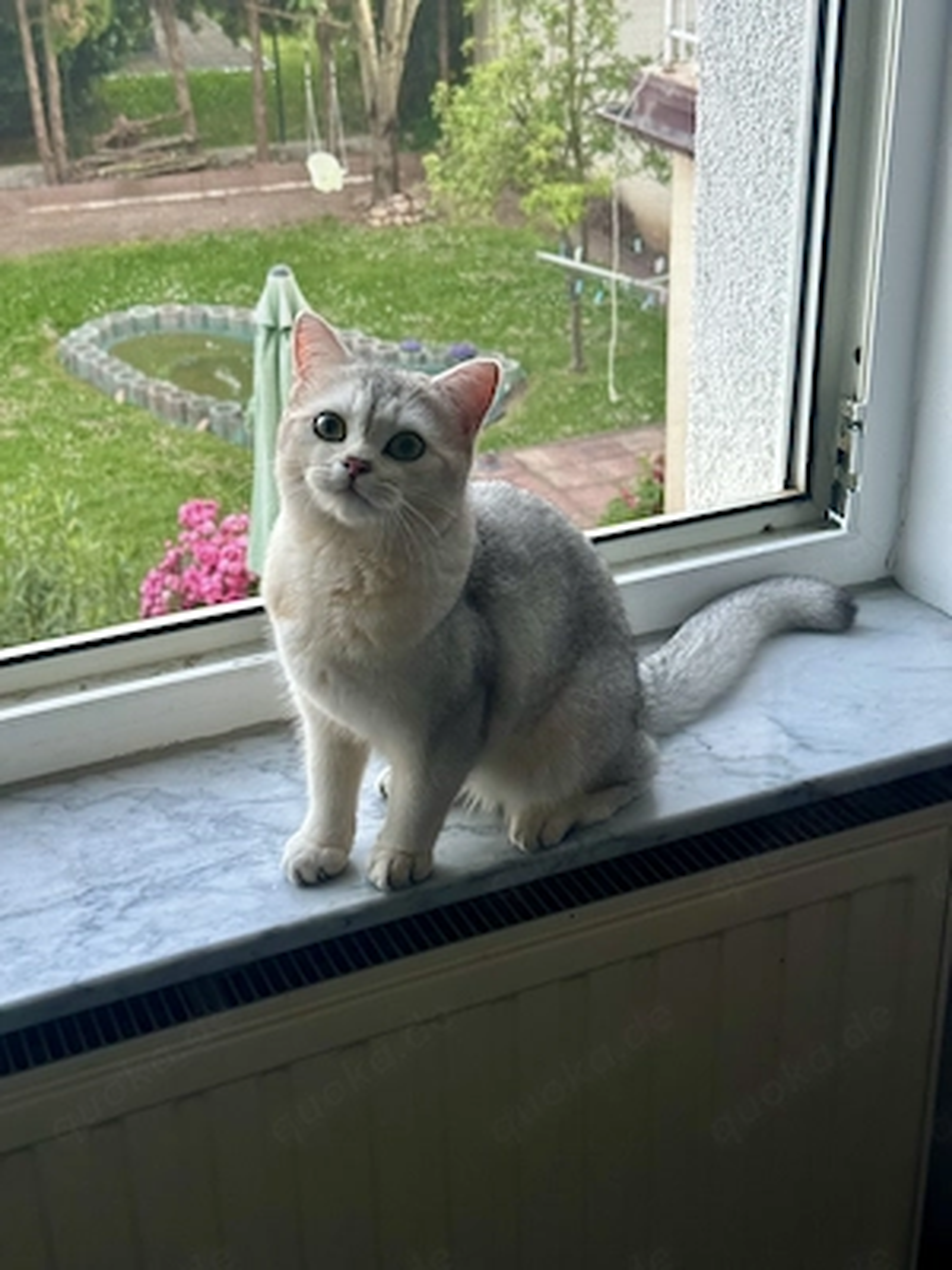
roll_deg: +2.4
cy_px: 635
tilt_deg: -25.7
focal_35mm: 48
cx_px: 476
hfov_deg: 30.3
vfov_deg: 39.7
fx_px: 1760
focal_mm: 6.86
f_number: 1.78
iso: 200
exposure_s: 1/60
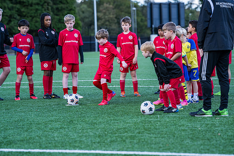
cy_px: 78
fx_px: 905
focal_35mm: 139
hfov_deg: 14.7
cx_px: 113
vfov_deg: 9.9
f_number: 4
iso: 400
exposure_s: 1/800
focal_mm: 135
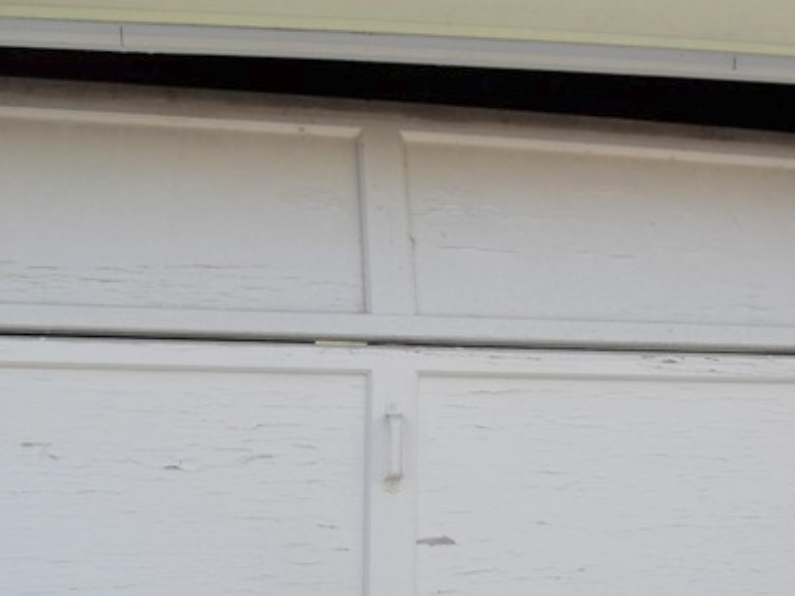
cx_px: 566
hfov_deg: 35.0
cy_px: 345
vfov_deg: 27.0
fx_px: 1240
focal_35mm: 54
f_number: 2.8
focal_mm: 6.3
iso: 80
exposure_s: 1/500
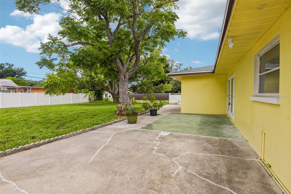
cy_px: 97
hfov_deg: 96.7
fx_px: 129
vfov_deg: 73.7
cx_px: 146
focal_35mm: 16
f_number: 8
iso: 400
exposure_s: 1/800
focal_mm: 16
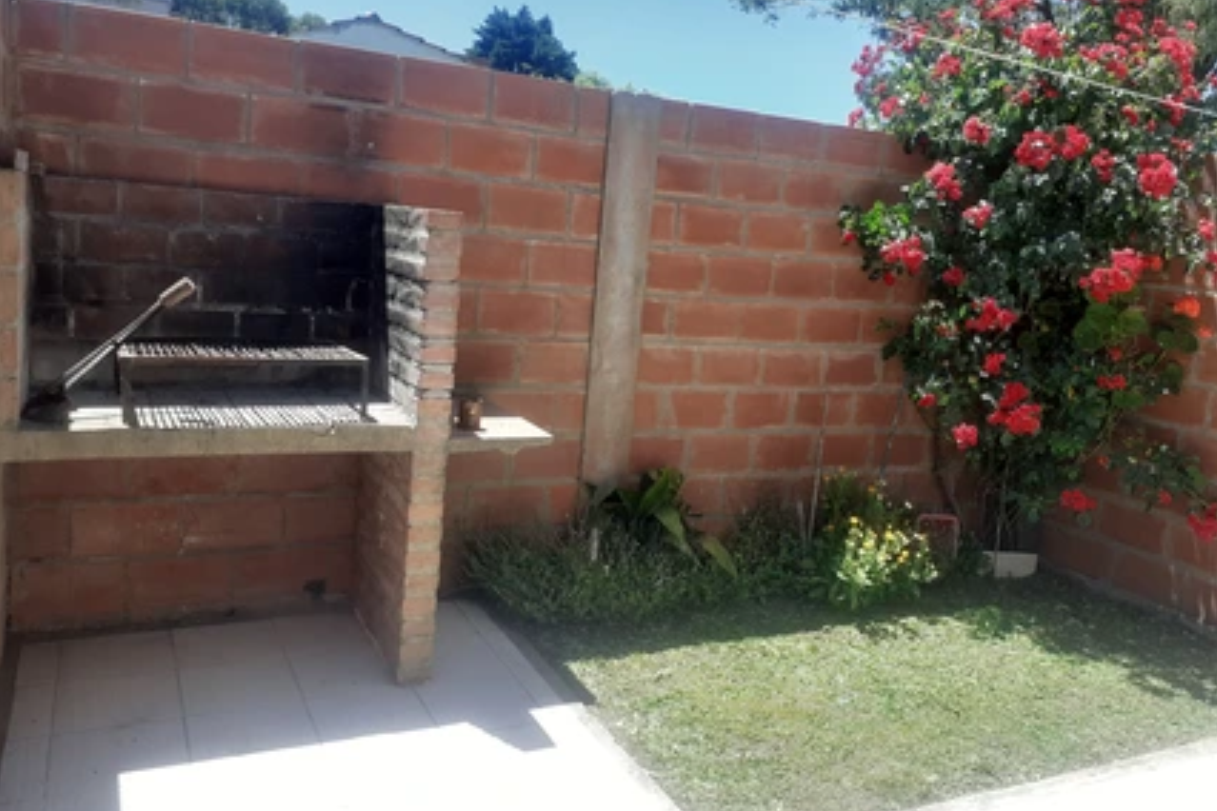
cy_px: 363
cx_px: 623
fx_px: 980
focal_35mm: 29
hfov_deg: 63.7
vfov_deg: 44.9
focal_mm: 3.6
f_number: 1.9
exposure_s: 1/863
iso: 40
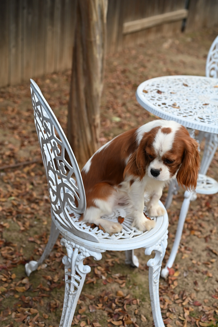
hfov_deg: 27.0
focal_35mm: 50
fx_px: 454
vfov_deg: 39.6
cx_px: 109
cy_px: 164
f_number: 4
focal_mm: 50
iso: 1250
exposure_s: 1/250
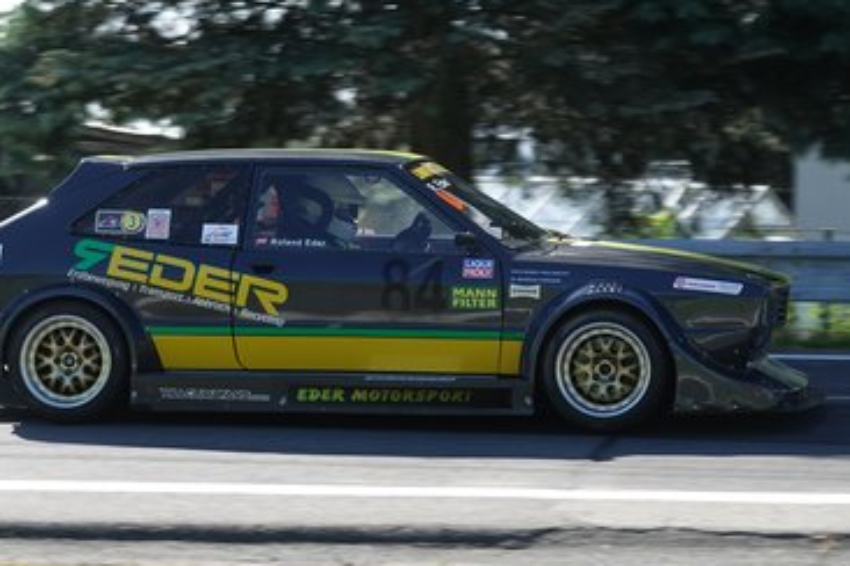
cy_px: 267
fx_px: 4037
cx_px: 365
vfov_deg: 8.0
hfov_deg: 12.0
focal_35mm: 171
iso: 200
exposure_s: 1/800
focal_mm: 51.14
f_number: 4
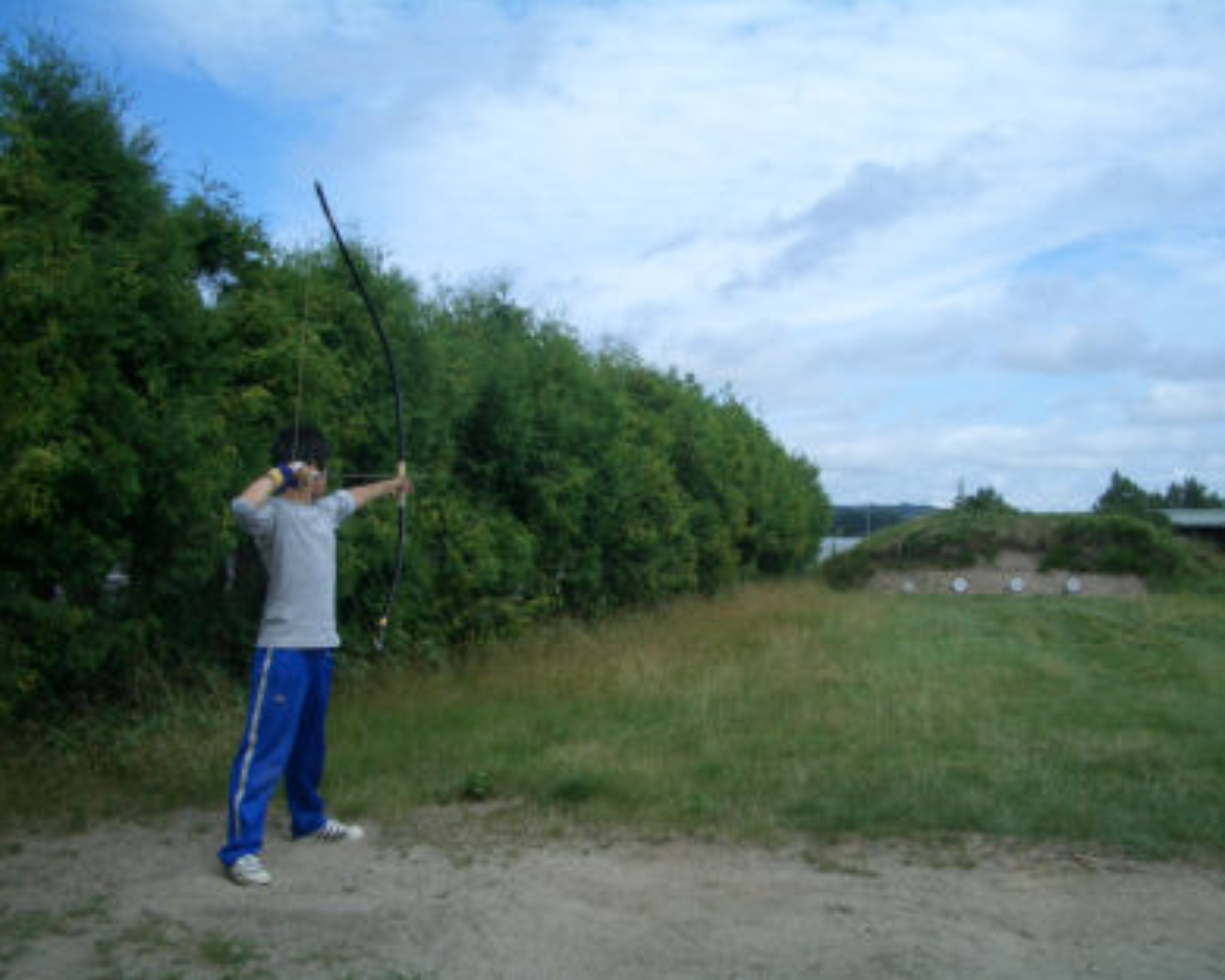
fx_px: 1341
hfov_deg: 49.1
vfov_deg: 40.1
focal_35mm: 37
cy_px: 488
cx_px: 628
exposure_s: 1/640
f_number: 4.3
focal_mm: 5.8
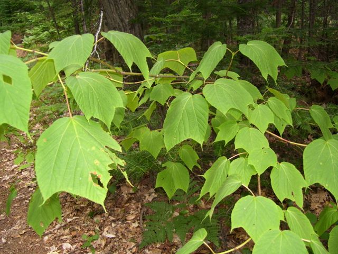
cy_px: 127
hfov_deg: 50.1
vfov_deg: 38.7
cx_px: 169
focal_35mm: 37
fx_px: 361
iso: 80
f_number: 2.7
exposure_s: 1/60
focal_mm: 6
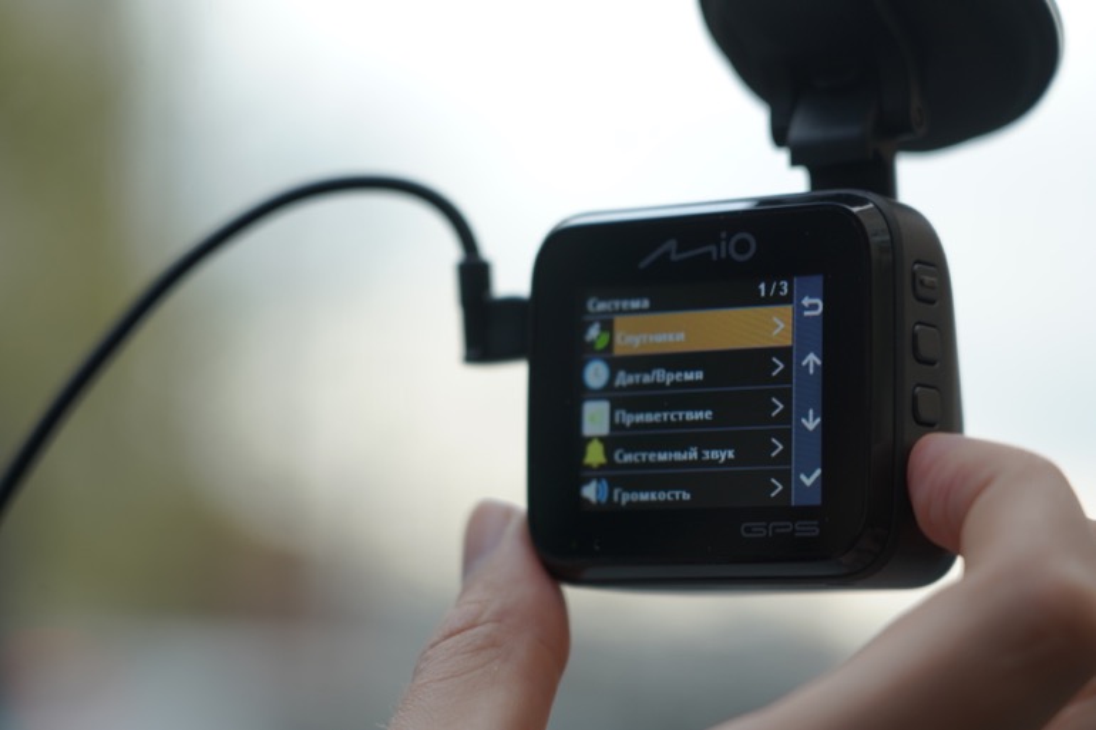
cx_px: 548
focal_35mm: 105
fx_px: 3196
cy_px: 365
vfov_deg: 13.0
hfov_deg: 19.5
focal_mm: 105
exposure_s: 1/250
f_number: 4
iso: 400
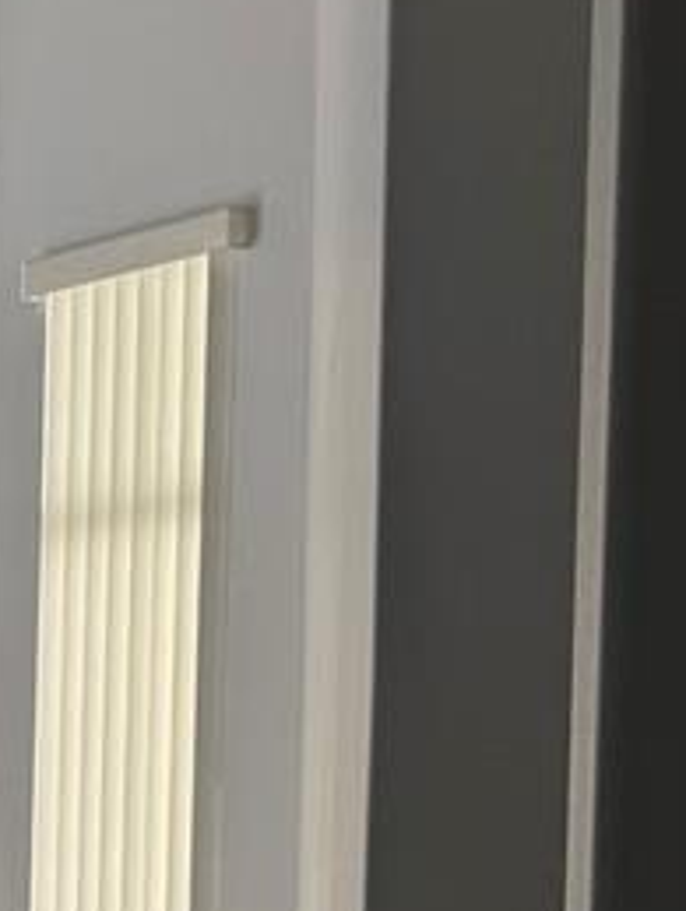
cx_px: -693
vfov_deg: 16.8
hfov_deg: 11.9
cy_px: 1161
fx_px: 2926
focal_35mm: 111
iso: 80
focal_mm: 6.76
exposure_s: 1/397
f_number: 1.78
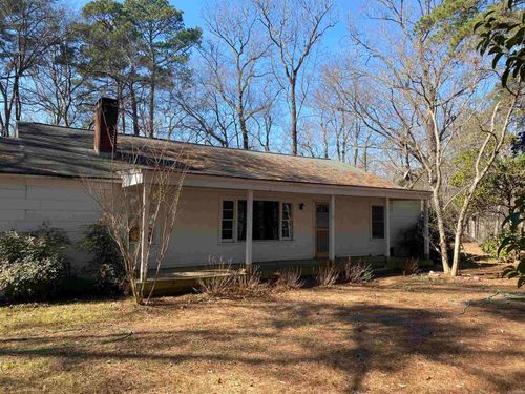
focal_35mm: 26
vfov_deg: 53.1
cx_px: 262
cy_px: 197
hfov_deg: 67.3
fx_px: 394
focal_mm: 4.25
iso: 32
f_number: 1.8
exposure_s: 1/949
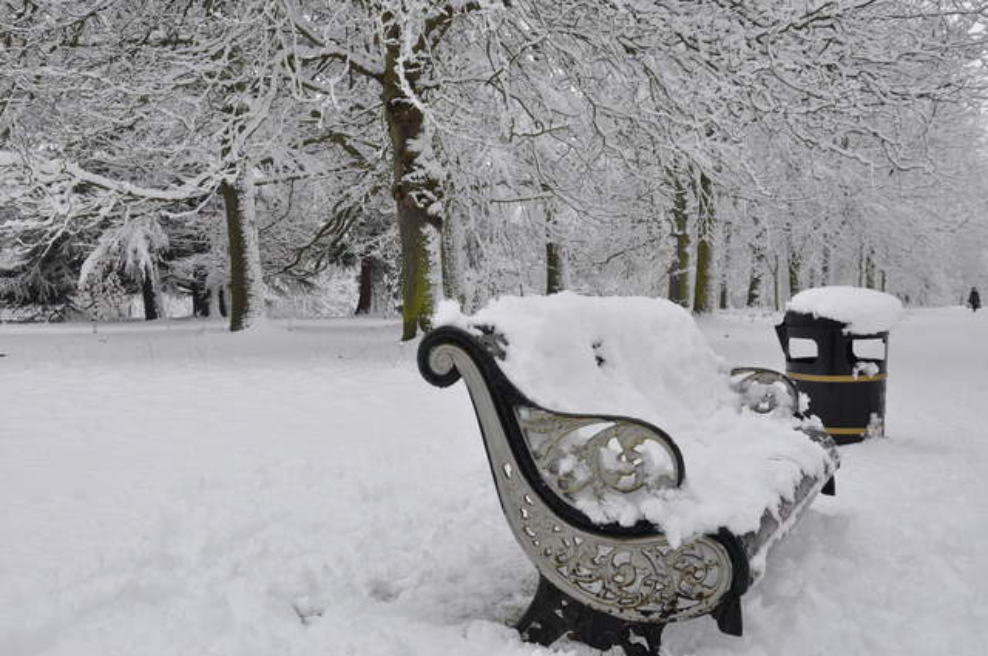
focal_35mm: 42
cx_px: 494
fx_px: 1151
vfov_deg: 31.8
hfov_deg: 46.5
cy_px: 328
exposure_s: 1/320
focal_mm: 28
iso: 640
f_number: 9
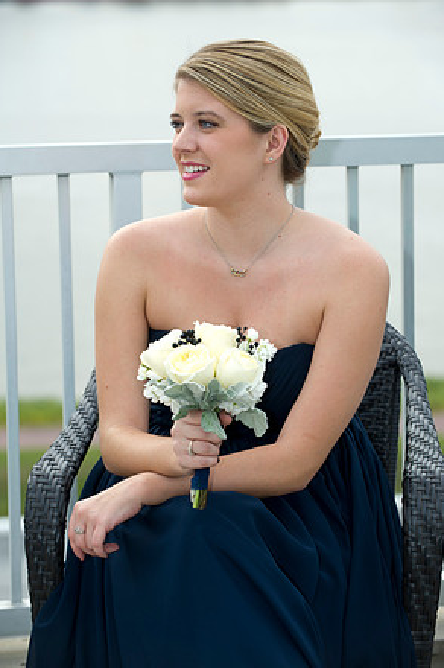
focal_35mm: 123
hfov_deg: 11.1
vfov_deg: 16.7
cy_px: 329
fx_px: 2279
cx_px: 226
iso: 200
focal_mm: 120
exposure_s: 1/200
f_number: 4.5
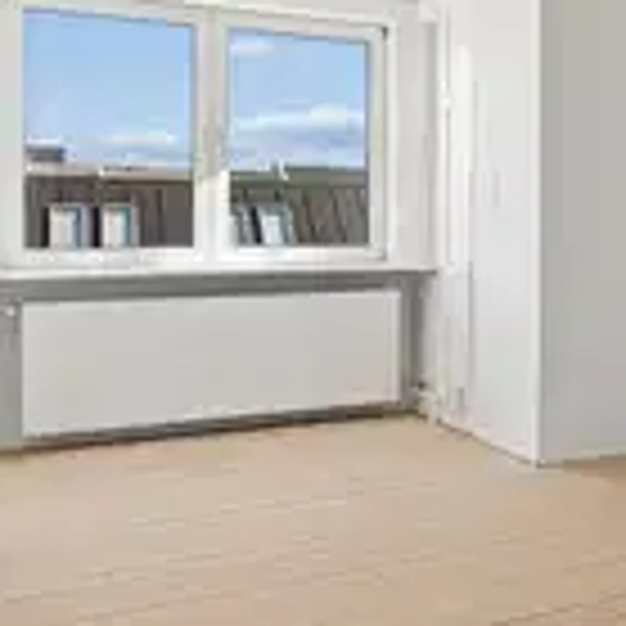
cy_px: 225
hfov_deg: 39.9
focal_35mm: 41
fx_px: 839
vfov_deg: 40.6
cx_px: 464
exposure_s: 1/160
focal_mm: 16
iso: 400
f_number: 8
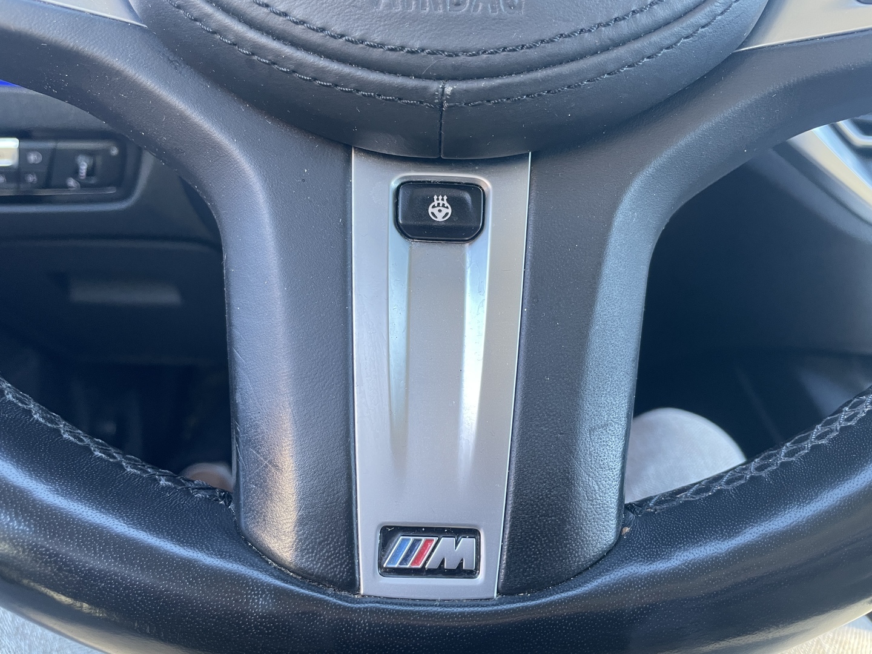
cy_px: 327
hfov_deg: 67.3
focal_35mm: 26
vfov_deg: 53.1
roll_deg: -1.3
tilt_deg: -23.9
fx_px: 655
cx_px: 436
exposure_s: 1/87
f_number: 1.6
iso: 125
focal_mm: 4.2
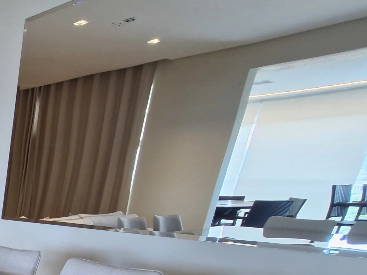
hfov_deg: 32.8
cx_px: -138
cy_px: 352
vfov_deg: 30.8
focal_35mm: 37
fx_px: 392
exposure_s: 1/60
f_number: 2.2
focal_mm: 1.74
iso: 125
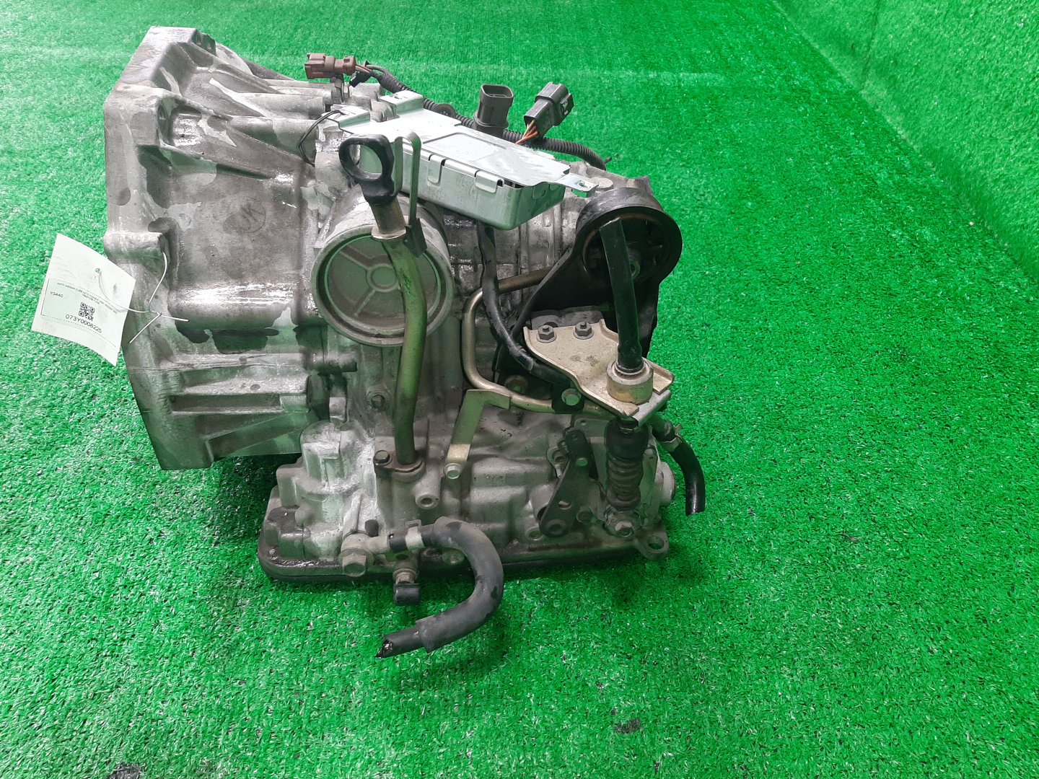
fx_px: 780
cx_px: 520
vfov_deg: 53.1
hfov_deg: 67.3
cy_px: 390
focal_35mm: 26
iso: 150
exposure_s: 1/50
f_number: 1.7
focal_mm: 3.93
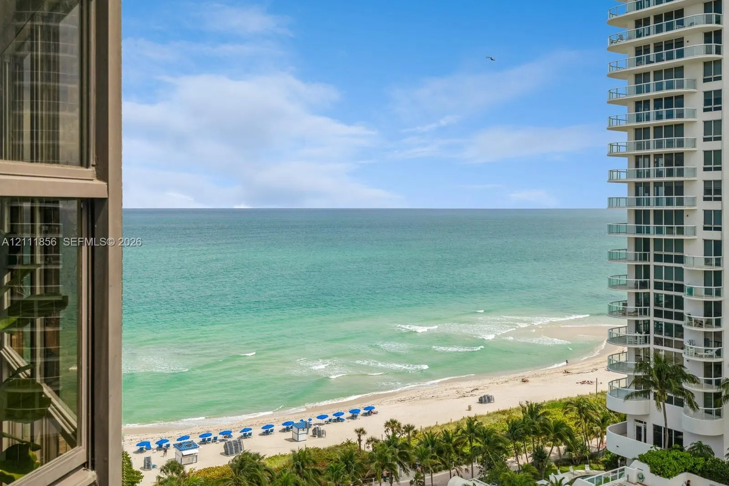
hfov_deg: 54.4
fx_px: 709
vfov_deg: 37.9
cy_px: 243
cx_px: 364
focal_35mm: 35
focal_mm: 35
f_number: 10
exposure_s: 1/640
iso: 200
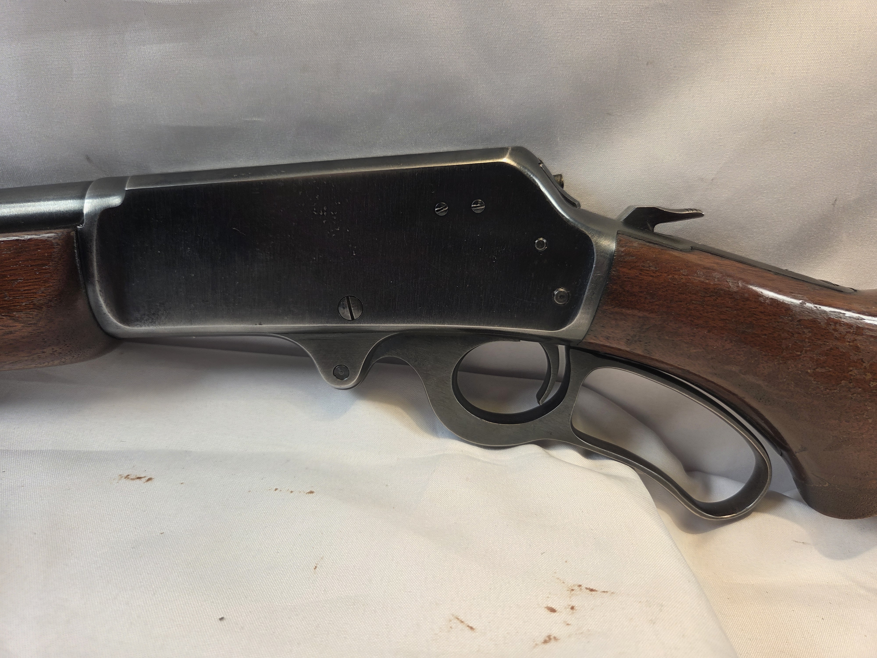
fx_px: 583
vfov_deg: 58.9
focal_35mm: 23
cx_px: 438
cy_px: 329
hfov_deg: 73.9
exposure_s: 1/140
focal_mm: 5.4
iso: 25
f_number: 1.8
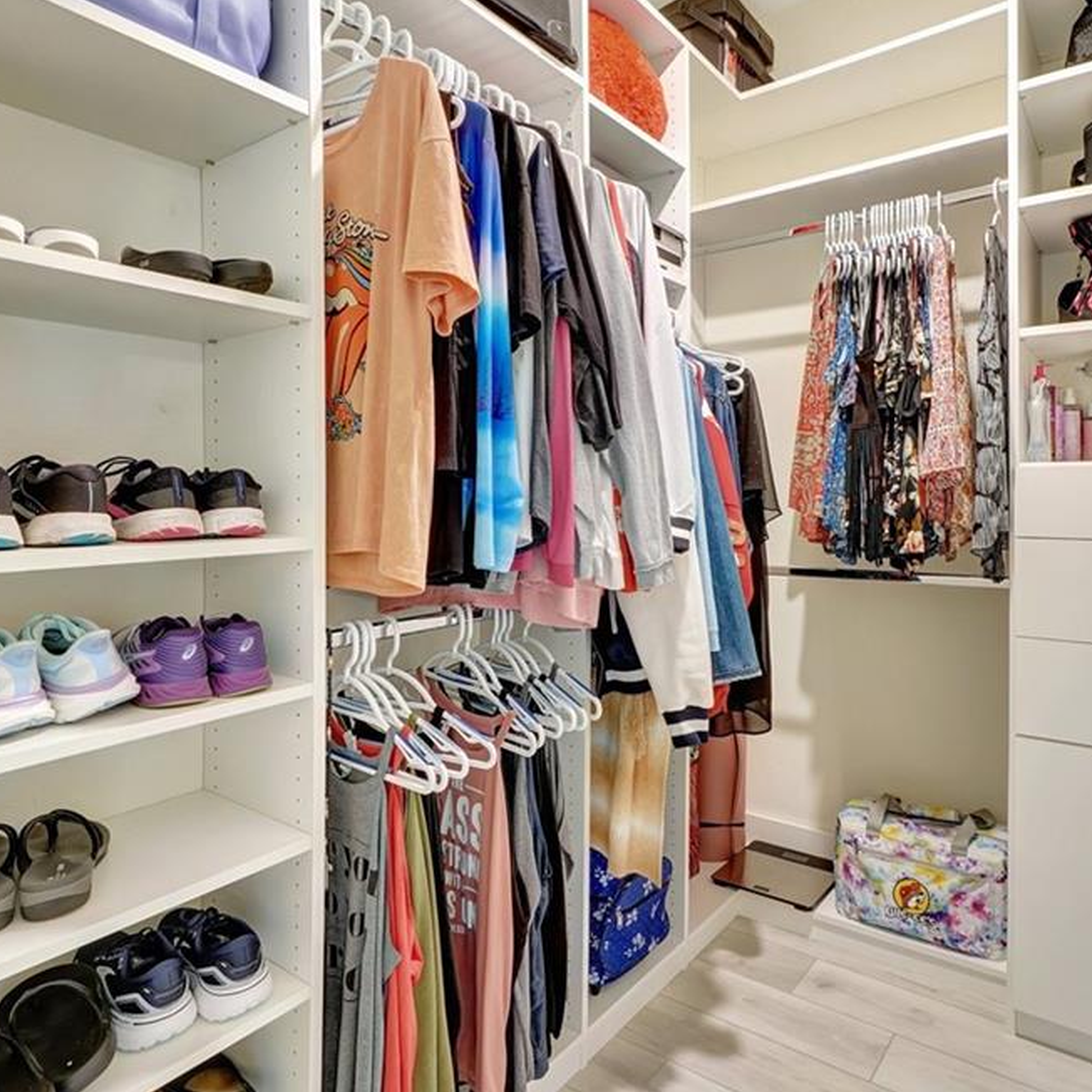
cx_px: 621
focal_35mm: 20
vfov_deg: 74.8
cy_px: 538
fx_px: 714
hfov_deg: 74.4
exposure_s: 1.5
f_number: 9.5
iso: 500
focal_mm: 10
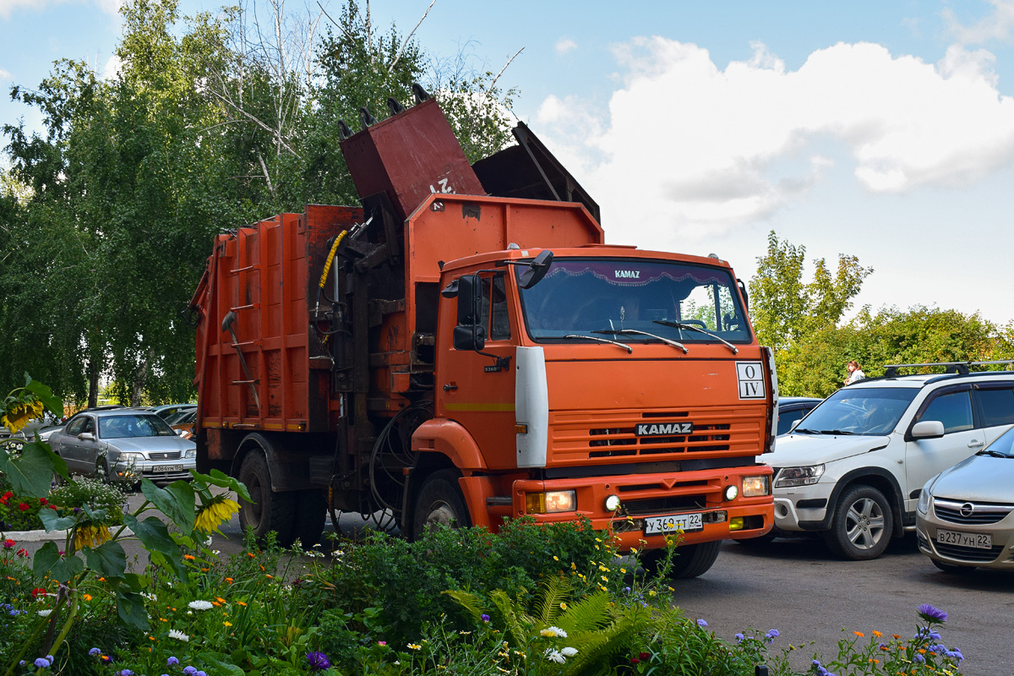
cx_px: 507
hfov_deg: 46.4
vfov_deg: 31.9
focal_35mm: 42
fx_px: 1183
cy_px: 338
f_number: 10
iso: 400
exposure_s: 1/250
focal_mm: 28
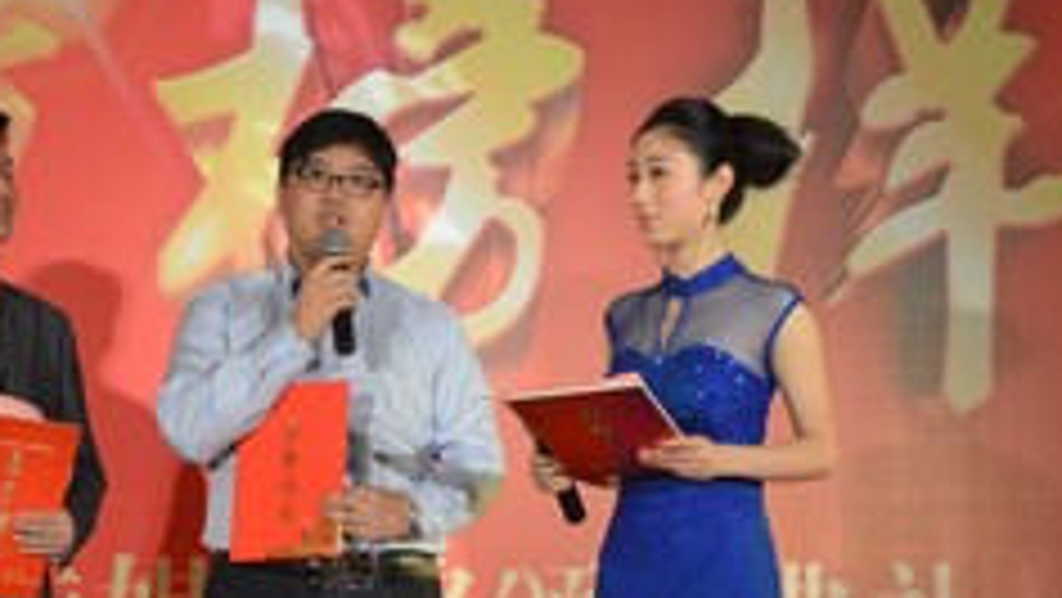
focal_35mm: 93
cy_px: 398
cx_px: 274
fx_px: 2620
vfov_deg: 13.0
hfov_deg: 22.7
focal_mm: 28
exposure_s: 1/60
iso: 640
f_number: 4
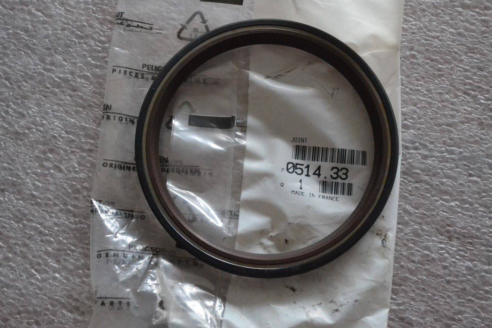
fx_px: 929
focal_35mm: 68
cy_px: 155
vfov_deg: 20.0
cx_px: 231
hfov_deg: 29.6
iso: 3200
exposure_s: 1/50
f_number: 5.3
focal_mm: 42
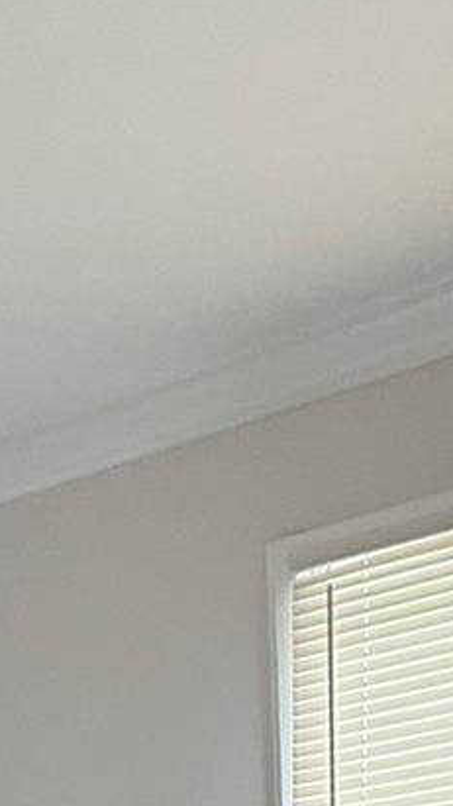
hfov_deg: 20.9
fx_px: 1218
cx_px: 124
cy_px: 1326
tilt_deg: -13.0
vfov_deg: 24.3
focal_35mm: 57
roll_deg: +5.2
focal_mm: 2.22
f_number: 2.2
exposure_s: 1/99
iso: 125
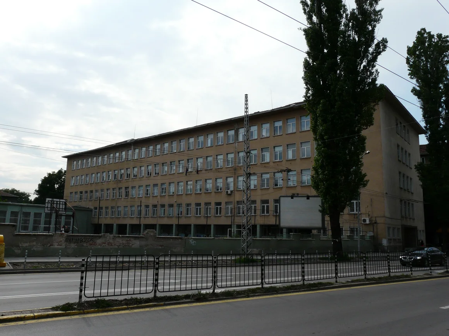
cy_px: 168
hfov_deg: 63.4
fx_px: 363
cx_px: 224
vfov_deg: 49.7
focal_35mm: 28
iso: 100
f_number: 6.3
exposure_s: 1/400
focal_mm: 4.6
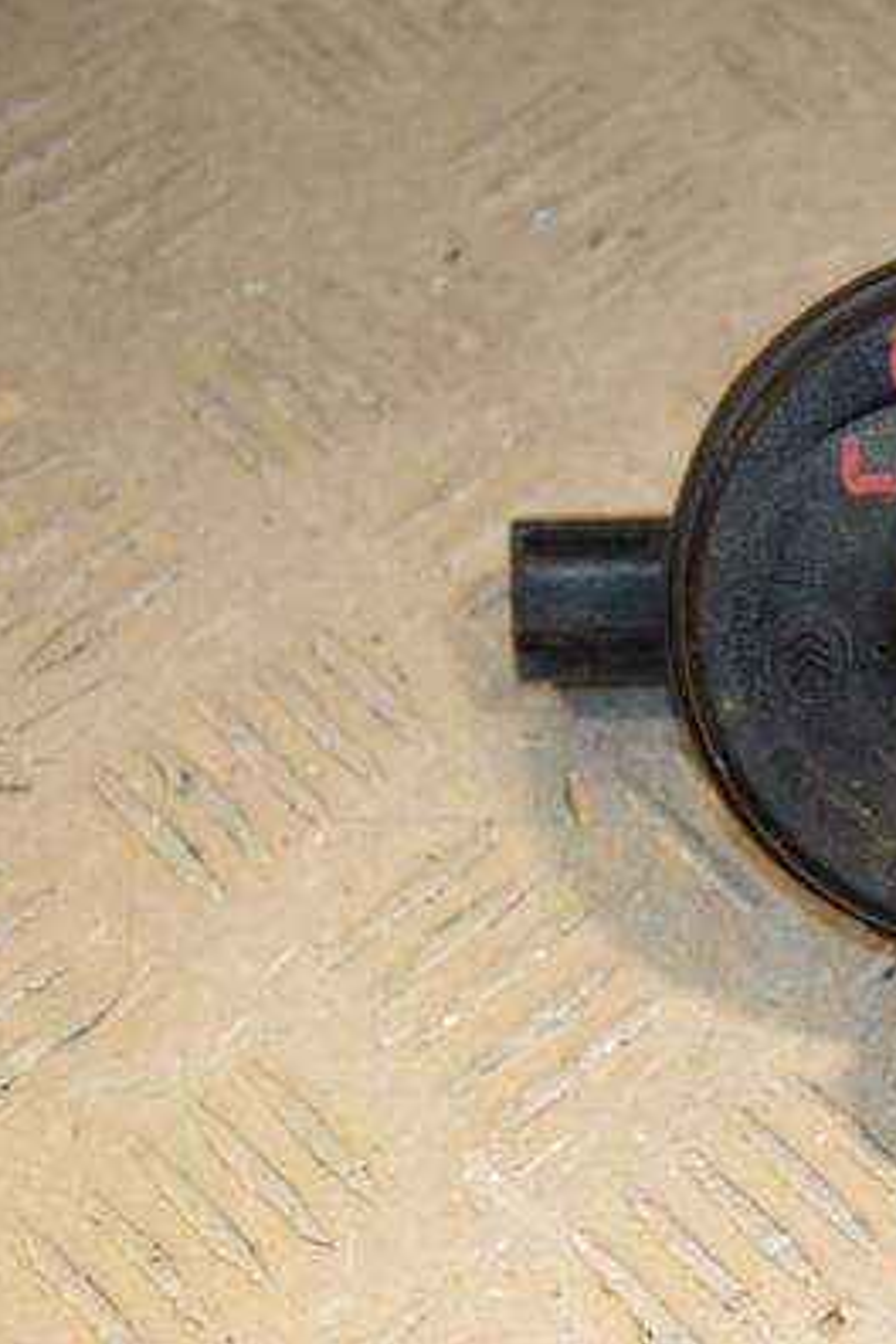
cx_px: 977
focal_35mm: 159
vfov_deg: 12.9
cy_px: 669
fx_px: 5936
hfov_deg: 8.6
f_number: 5.3
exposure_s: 1/200
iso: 800
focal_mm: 70
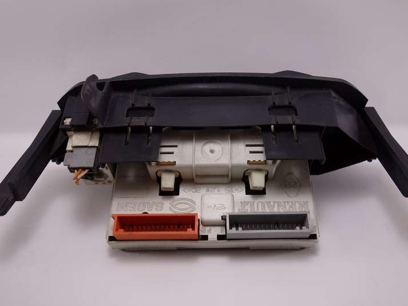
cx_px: 216
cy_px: 154
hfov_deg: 58.3
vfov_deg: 45.4
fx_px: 365
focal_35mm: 31
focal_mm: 10.4
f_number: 3.2
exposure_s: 1/100
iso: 125
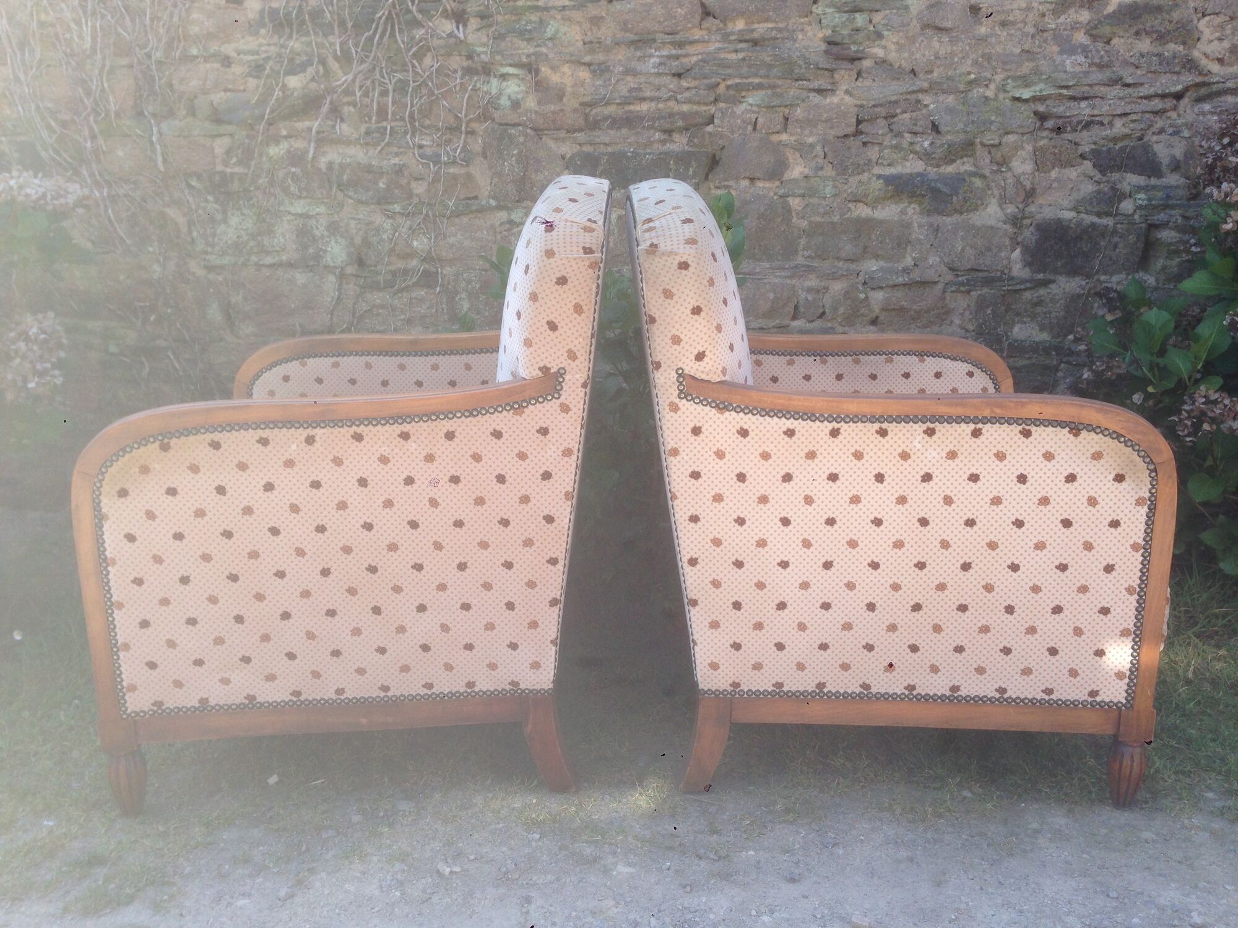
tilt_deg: -12.8
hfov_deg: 55.4
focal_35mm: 33
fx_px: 1180
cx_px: 619
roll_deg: -1.2
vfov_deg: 42.9
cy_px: 464
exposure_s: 1/398
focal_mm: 4.12
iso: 50
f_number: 2.4
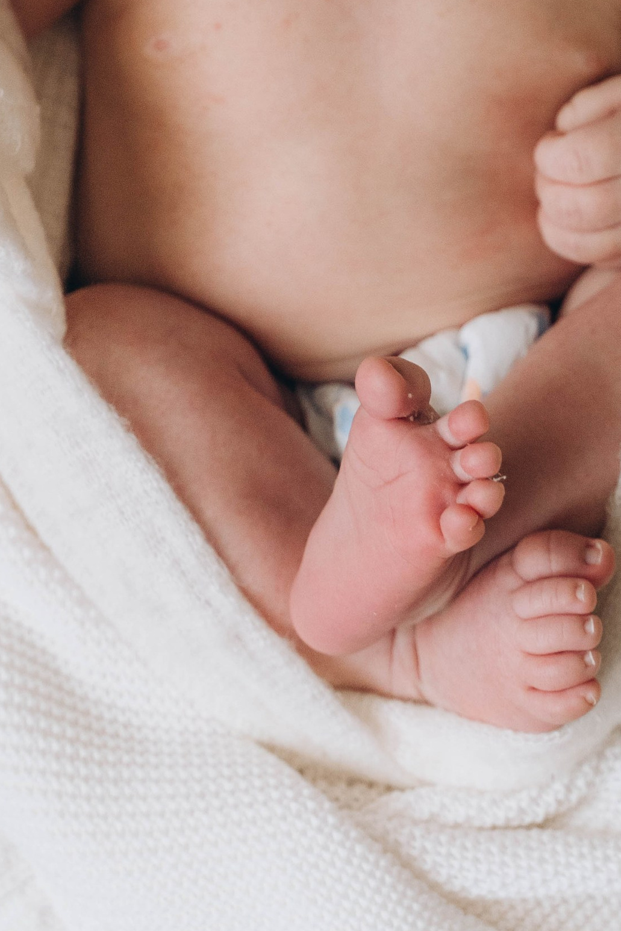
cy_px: -125
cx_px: 405
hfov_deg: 9.2
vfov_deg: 13.5
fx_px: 3854
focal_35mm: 149
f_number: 2.8
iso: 1250
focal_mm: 60
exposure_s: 1/250
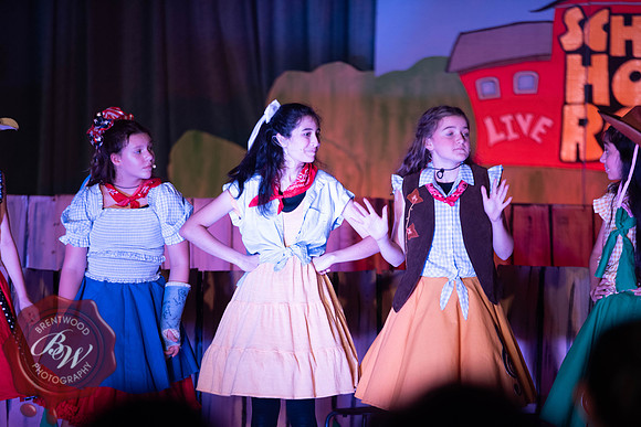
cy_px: 214
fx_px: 3562
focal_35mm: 200
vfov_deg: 6.9
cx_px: 320
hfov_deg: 10.3
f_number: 2.8
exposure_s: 1/200
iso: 1100
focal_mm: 200
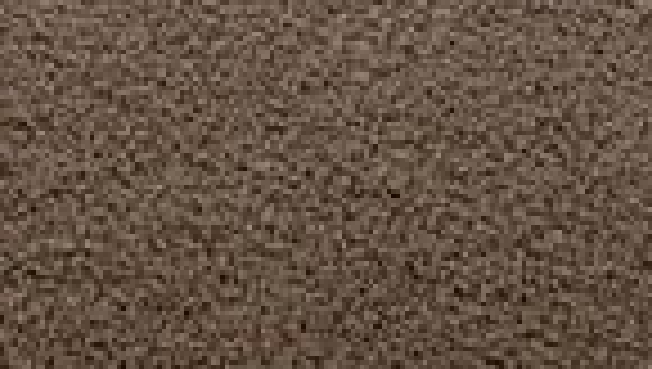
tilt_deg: -15.8
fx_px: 3462
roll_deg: -2.8
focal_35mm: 200
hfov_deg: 10.5
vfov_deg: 4.7
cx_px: -198
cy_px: -1714
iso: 50
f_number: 1.6
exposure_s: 1/225
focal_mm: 5.96
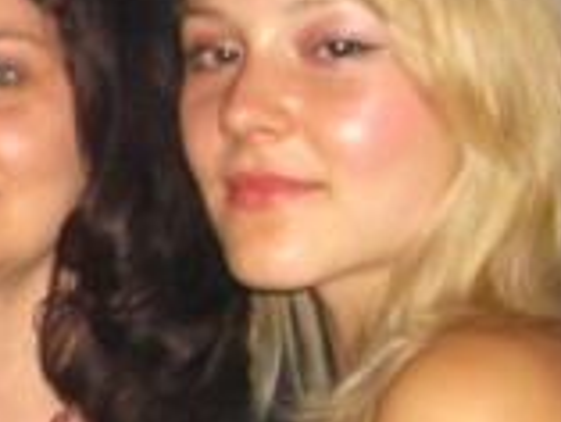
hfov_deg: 13.0
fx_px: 2352
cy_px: 376
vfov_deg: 10.2
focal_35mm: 145
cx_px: -225
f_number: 2.8
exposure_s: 1/60
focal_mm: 7.9
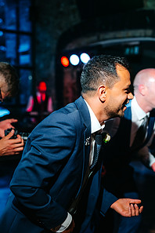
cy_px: 159
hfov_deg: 25.5
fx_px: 342
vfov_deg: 37.0
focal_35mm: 53
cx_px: 80
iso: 400
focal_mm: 35
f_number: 2
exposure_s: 1/200
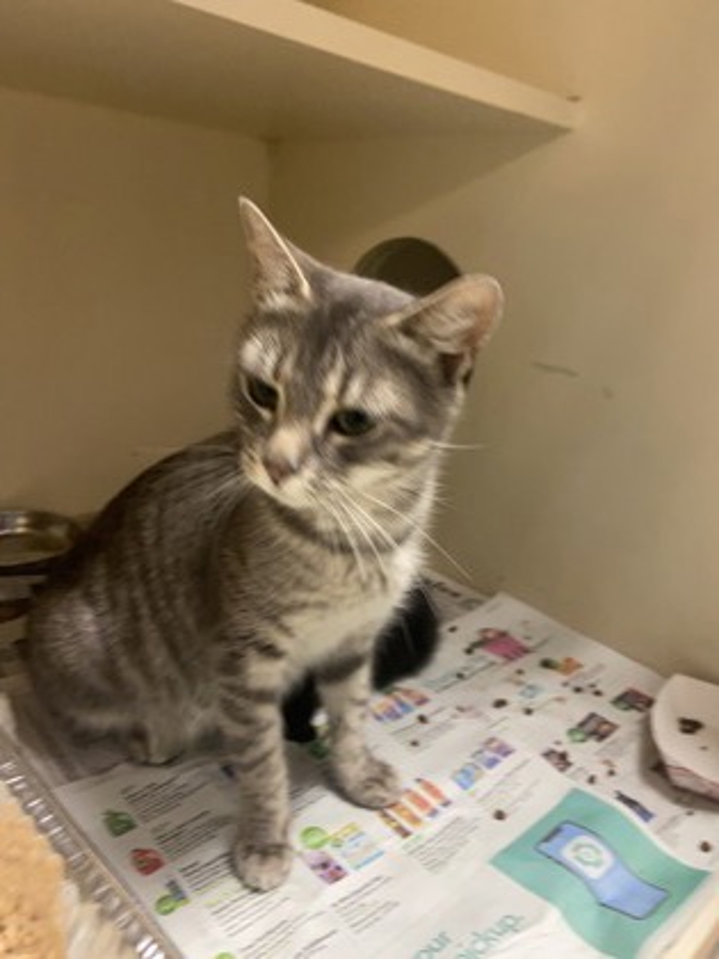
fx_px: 720
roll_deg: -5.6
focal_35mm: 26
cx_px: 360
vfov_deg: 67.3
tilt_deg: -17.4
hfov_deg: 53.1
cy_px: 480
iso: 400
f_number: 1.8
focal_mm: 4.25
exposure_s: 1/40
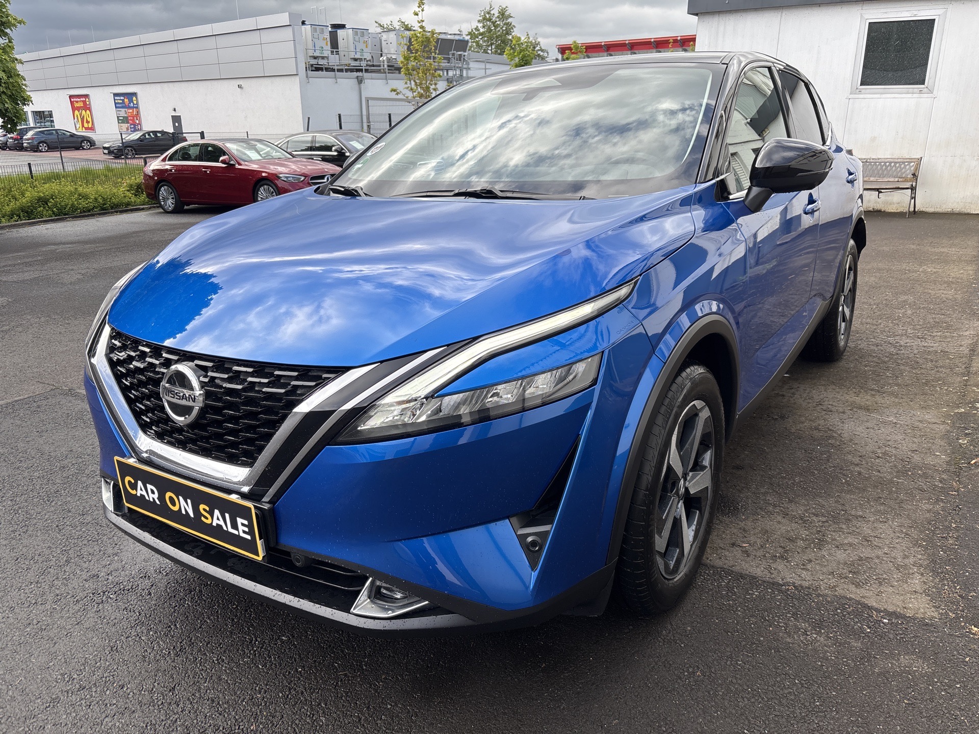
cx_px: 490
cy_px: 367
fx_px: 735
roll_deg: -0.4
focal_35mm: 26
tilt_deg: -18.9
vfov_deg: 53.1
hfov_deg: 67.3
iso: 50
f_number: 1.6
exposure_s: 1/763
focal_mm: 5.96
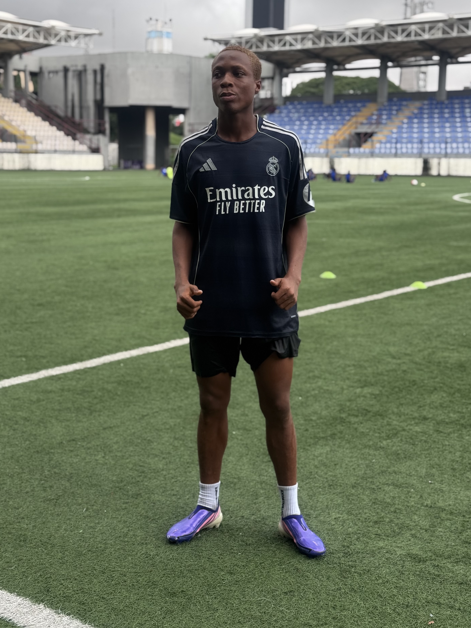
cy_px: 289
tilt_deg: -8.1
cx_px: 241
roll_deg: -1.4
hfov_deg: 28.0
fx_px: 943
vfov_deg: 36.8
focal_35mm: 52
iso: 64
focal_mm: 6.76
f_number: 1.78
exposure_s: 1/582
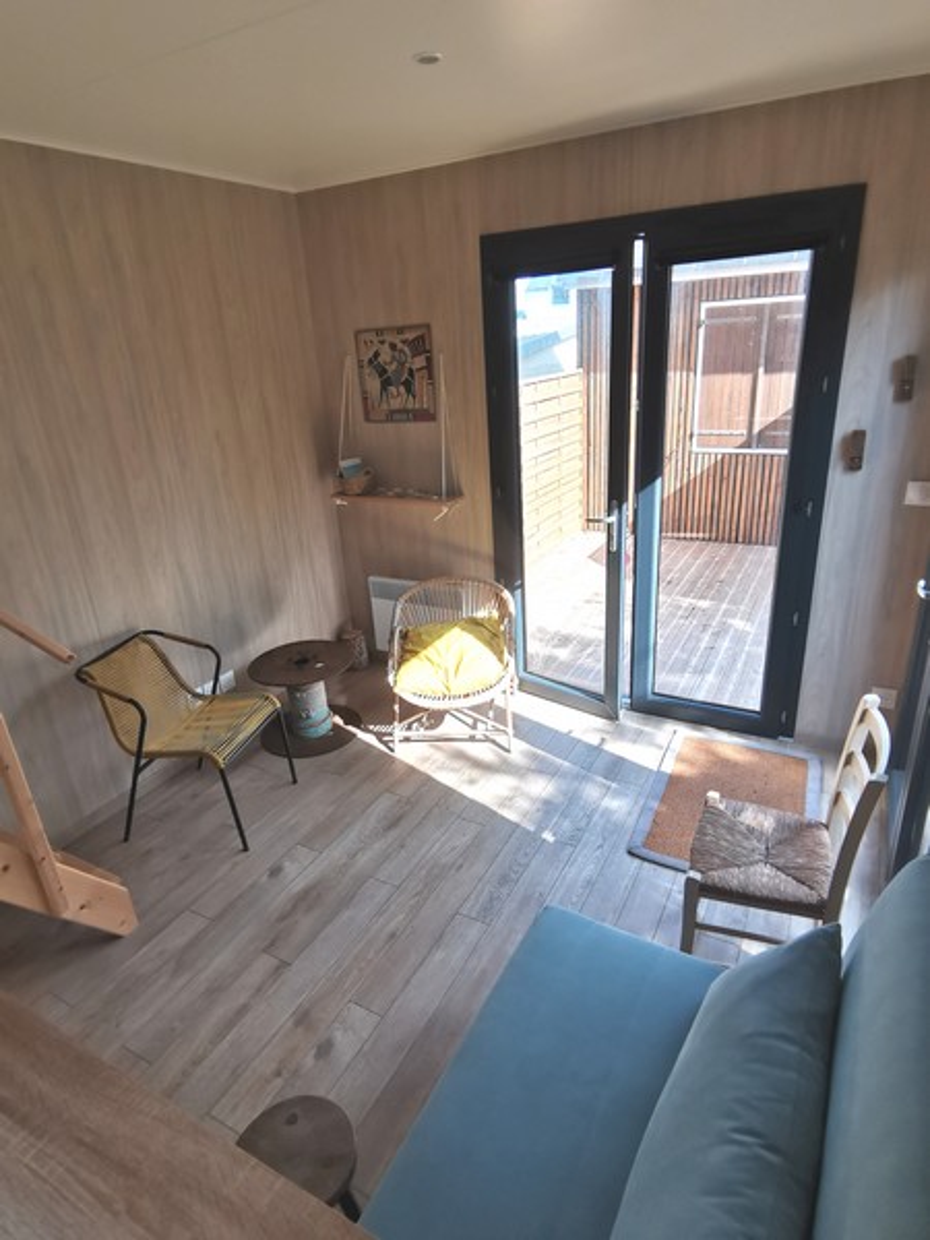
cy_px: 620
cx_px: 465
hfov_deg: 74.7
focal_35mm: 17
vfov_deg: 91.0
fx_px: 609
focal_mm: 2.23
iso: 50
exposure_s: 1/446
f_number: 2.2
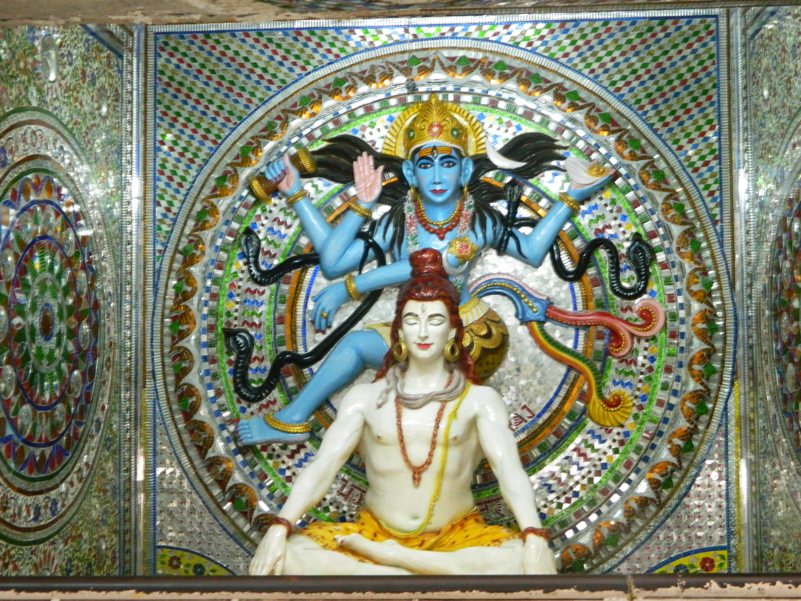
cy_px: 300
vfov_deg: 30.9
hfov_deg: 40.4
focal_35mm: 47
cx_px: 400
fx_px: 1088
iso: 400
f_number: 3.6
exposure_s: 1/20
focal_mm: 8.4
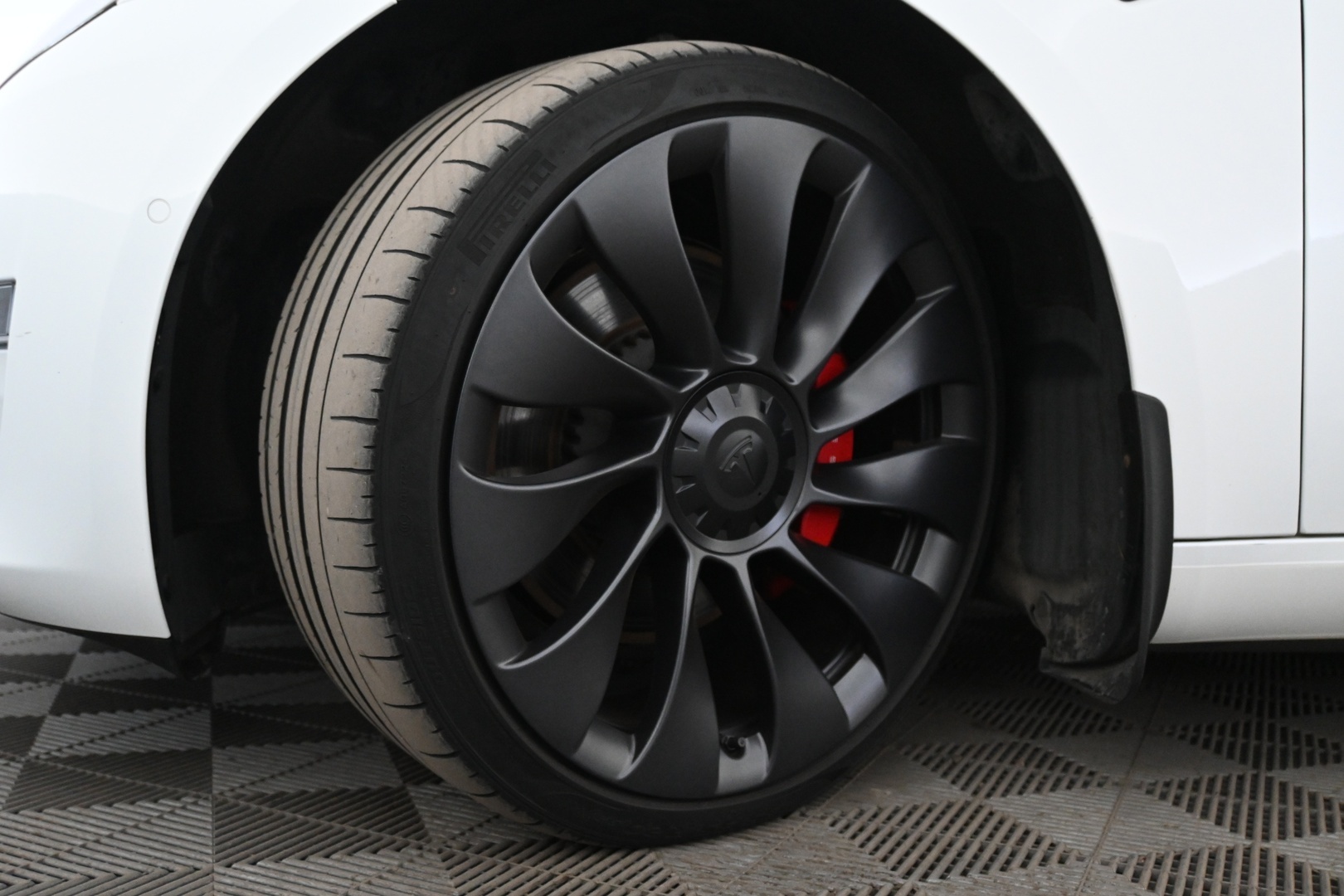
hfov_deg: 56.1
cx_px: 672
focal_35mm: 34
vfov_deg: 39.1
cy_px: 448
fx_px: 1260
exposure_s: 1/40
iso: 2800
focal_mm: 22.5
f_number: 4
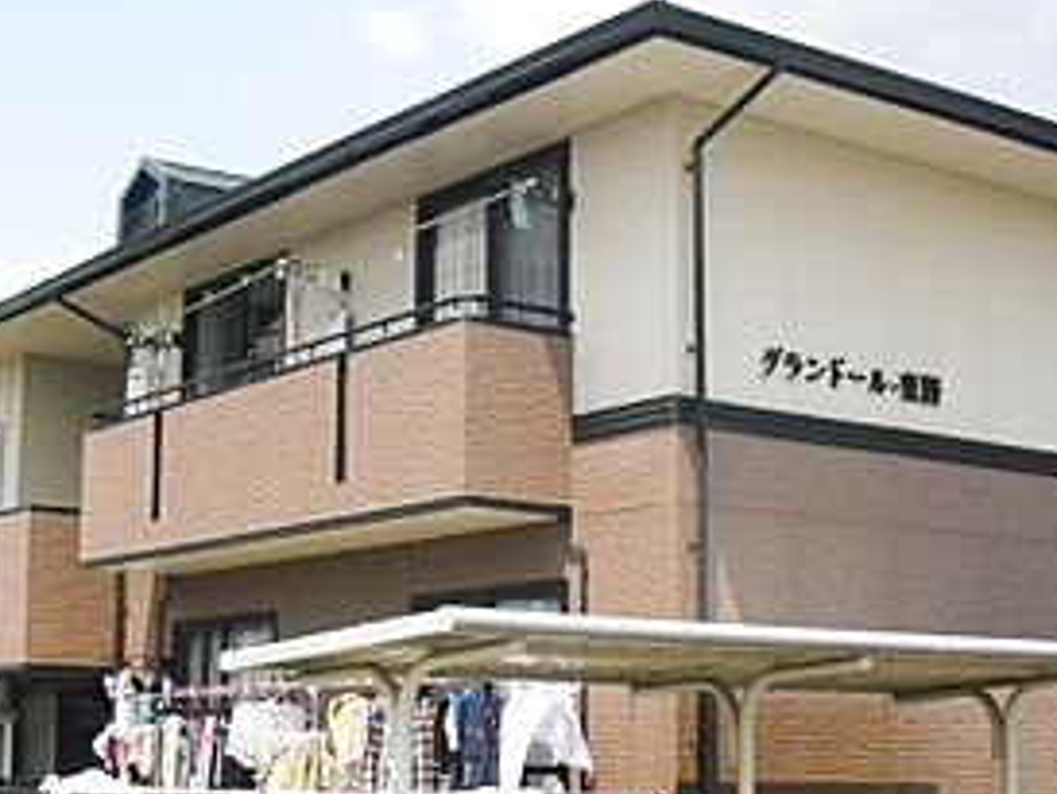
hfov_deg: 29.0
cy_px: 440
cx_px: 550
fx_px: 2047
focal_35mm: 67
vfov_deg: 21.9
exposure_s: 1/250
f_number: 7.8
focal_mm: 6.3
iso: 200
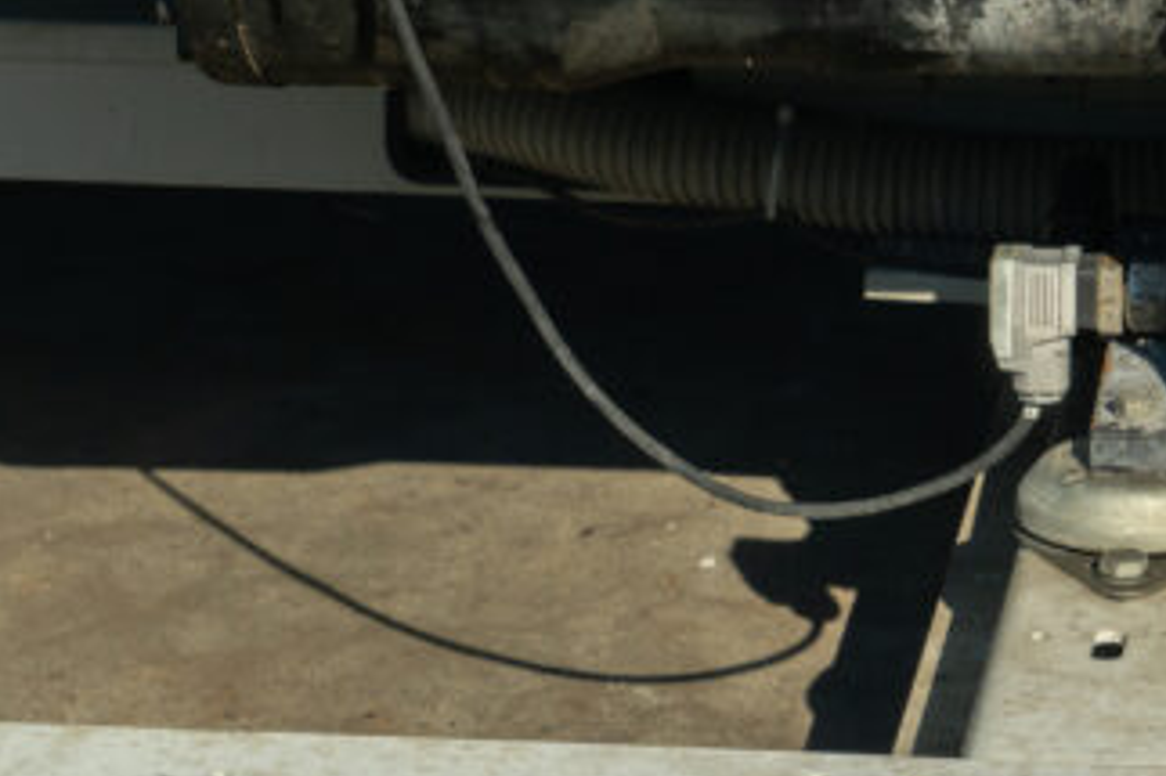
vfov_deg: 7.3
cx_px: 1350
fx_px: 5956
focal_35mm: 184
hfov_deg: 11.0
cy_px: -446
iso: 320
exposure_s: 1/200
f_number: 9
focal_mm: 58
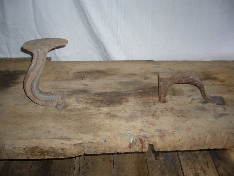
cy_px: 88
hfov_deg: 52.6
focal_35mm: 35
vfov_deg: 40.7
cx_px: 117
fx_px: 237
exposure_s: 1/60
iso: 100
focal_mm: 5.8
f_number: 2.8
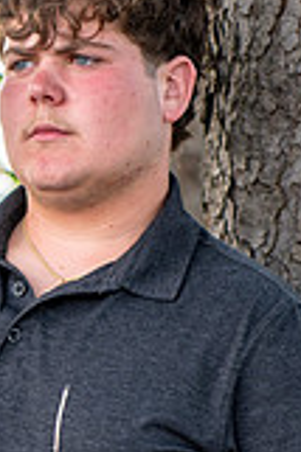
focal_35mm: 294
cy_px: 458
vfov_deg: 7.0
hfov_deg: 4.7
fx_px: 3695
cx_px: 62
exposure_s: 1/160
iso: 100
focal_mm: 70
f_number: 2.8
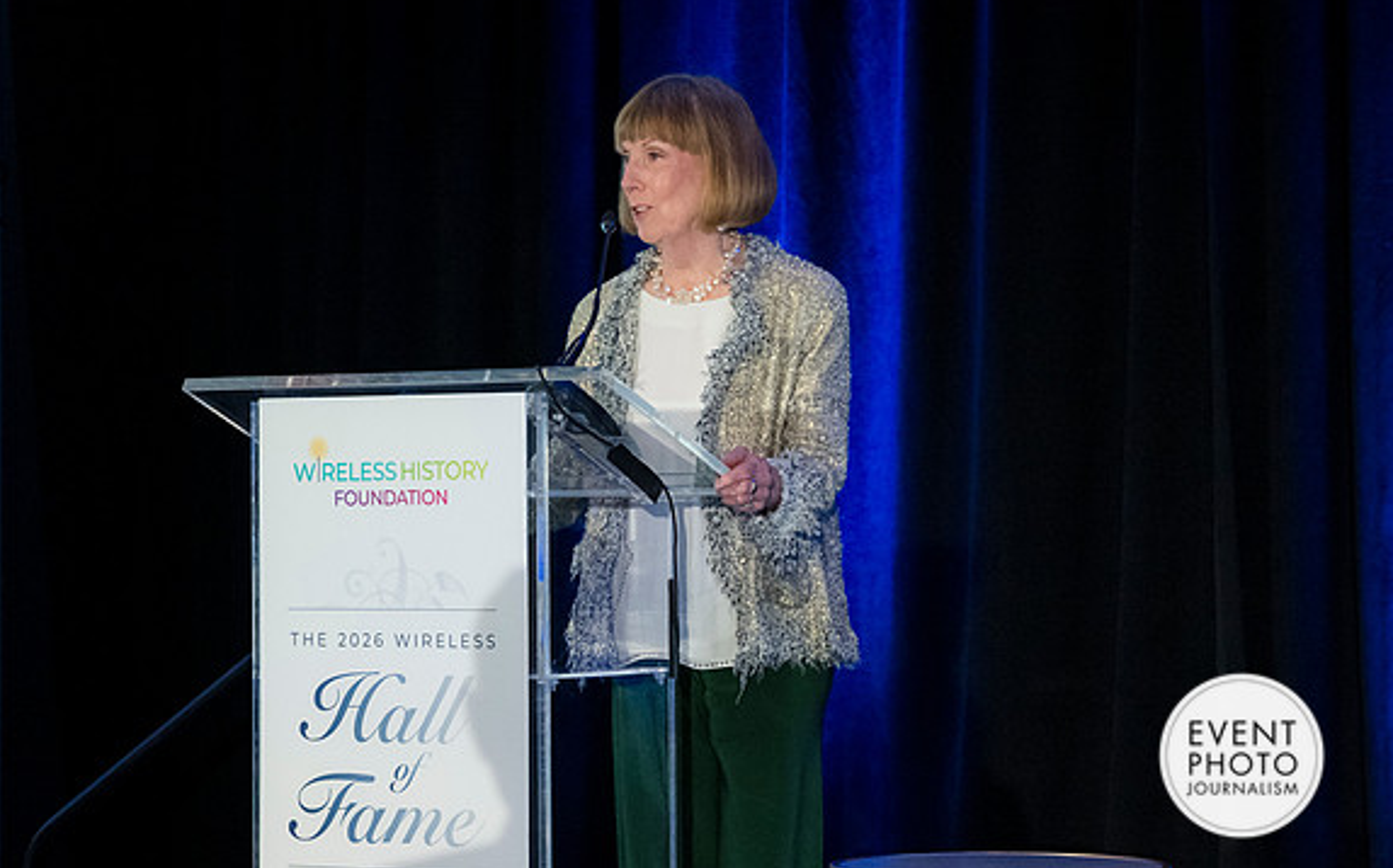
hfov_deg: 20.2
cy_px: 449
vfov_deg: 12.7
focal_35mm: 103
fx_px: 3908
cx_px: 701
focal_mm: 67
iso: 6400
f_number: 4
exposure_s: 1/125
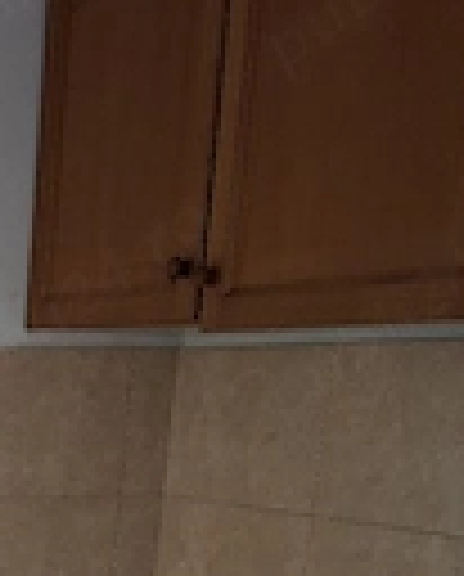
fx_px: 1197
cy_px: 716
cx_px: -198
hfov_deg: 19.5
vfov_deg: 24.2
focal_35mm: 70
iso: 400
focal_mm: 5.54
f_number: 1.8
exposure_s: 1/33
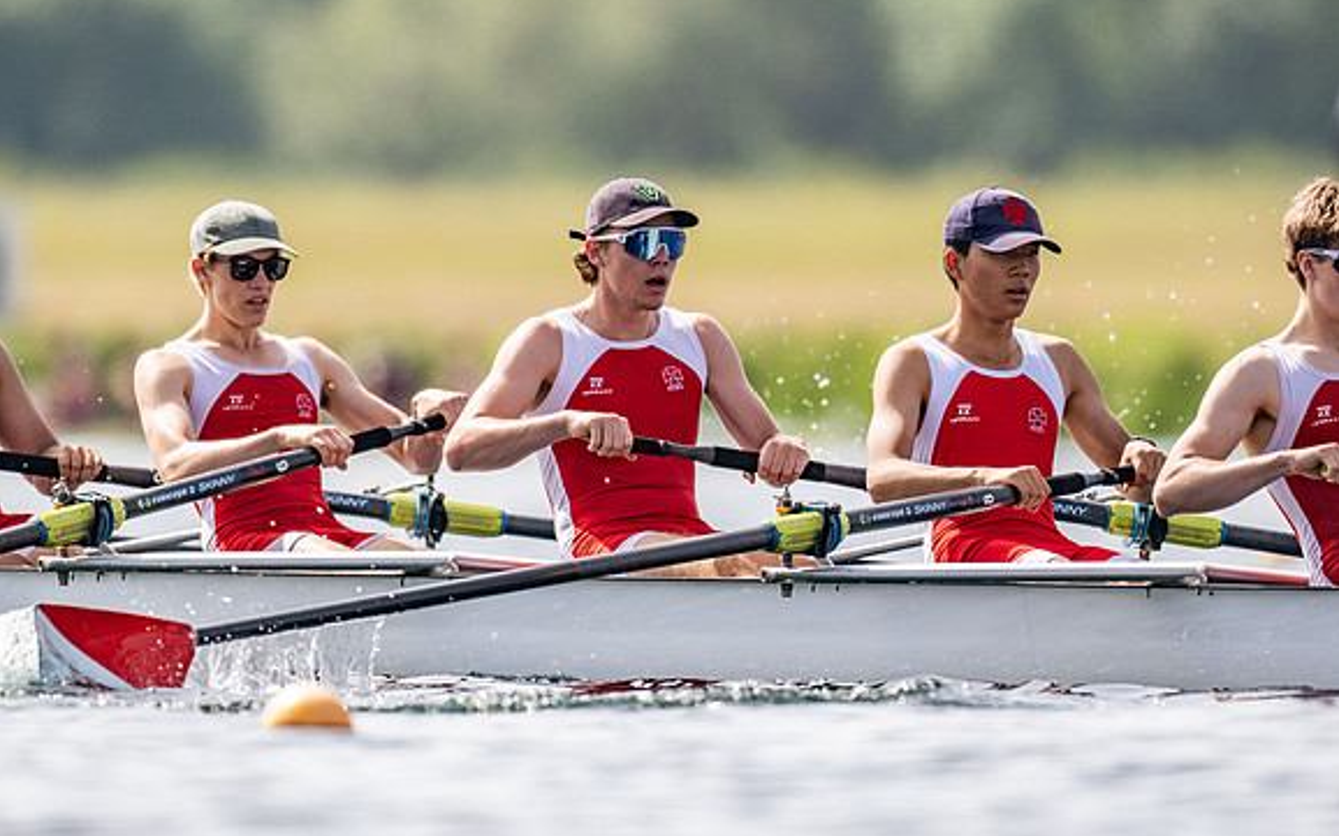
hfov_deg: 2.3
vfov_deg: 1.4
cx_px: 670
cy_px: 394
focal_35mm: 920
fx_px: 33566
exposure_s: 1/2500
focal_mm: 600
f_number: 4
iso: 180
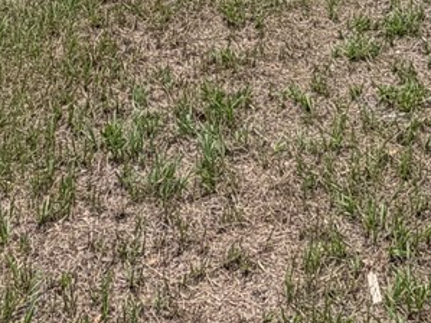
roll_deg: -1.0
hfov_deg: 24.7
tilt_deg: +3.0
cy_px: -411
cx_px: 435
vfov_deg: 14.4
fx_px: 933
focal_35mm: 75
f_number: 2.2
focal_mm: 2.22
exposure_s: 1/770
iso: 25
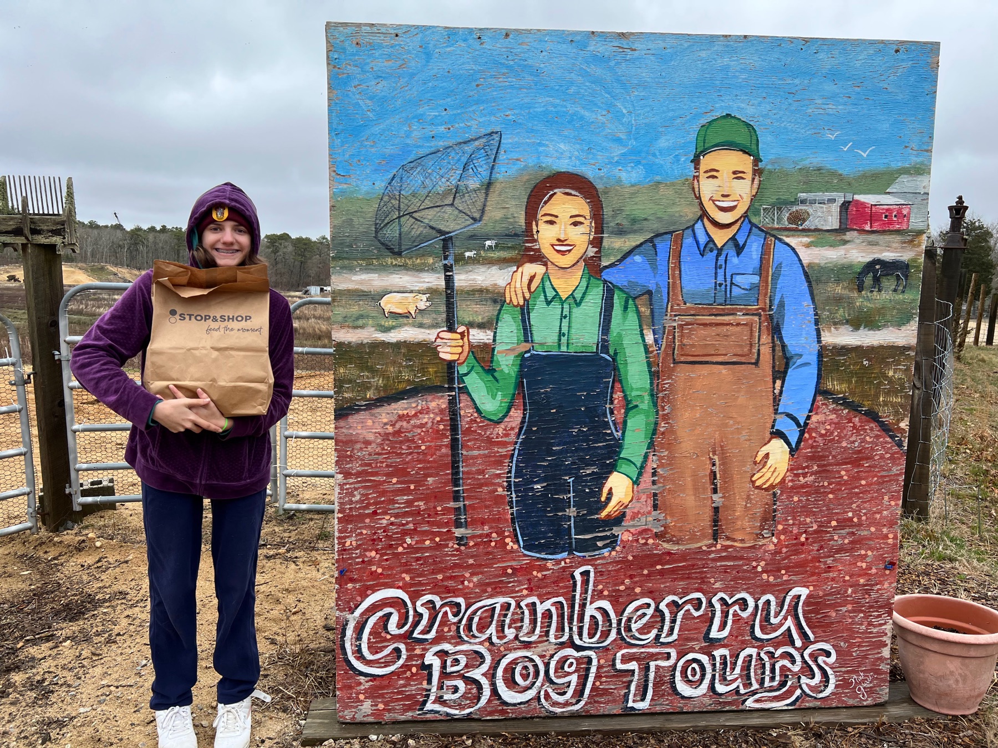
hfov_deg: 67.3
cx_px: 499
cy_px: 374
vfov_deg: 53.1
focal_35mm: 26
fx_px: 750
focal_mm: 5.7
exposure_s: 1/1344
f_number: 1.5
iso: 50
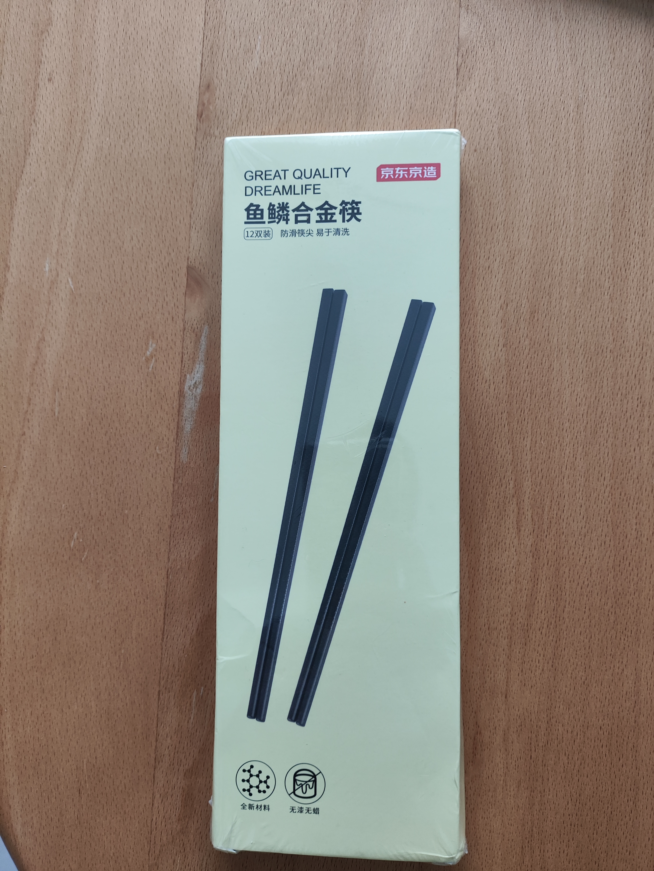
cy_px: 436
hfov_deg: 56.9
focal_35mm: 24
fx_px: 604
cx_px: 327
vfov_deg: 71.6
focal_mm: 4.68
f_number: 1.8
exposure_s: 1/33.3
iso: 254
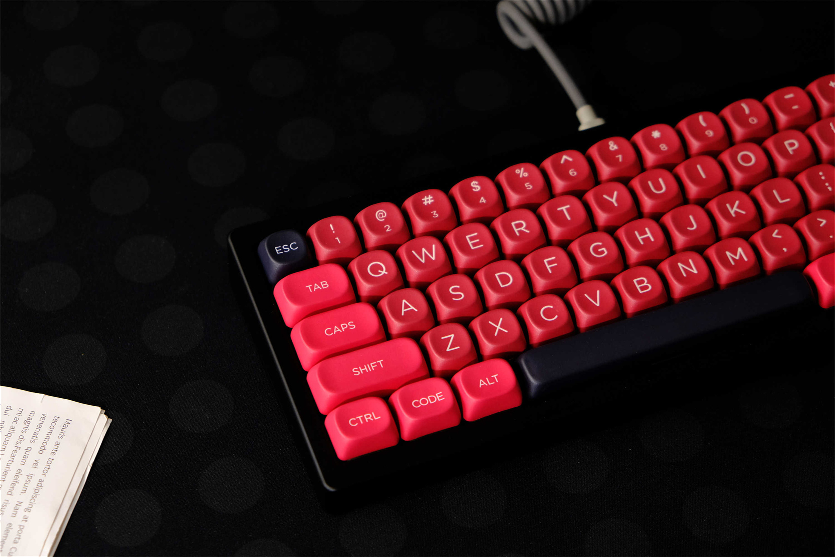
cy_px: 278
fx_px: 1925
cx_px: 418
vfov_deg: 16.5
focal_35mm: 83
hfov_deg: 24.5
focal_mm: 55
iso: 640
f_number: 4
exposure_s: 1/60
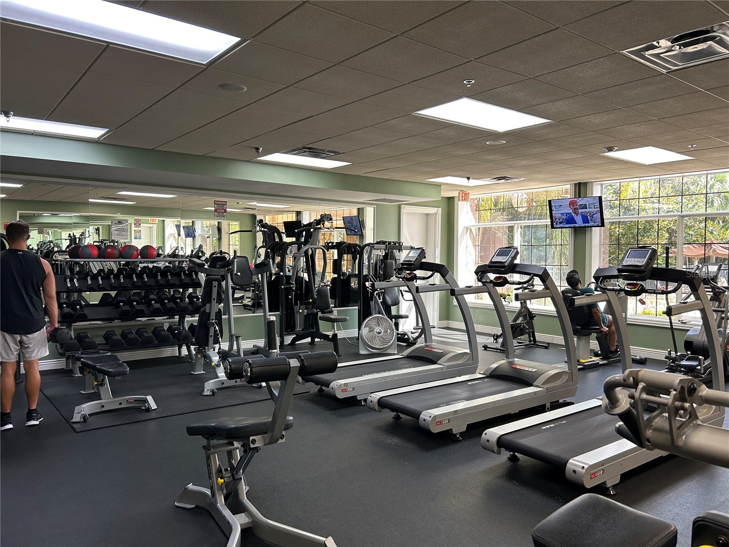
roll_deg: -0.6
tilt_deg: -1.9
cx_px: 364
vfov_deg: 53.1
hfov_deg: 67.3
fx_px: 548
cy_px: 274
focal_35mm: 26
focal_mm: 5.7
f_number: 1.5
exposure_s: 1/120
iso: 100
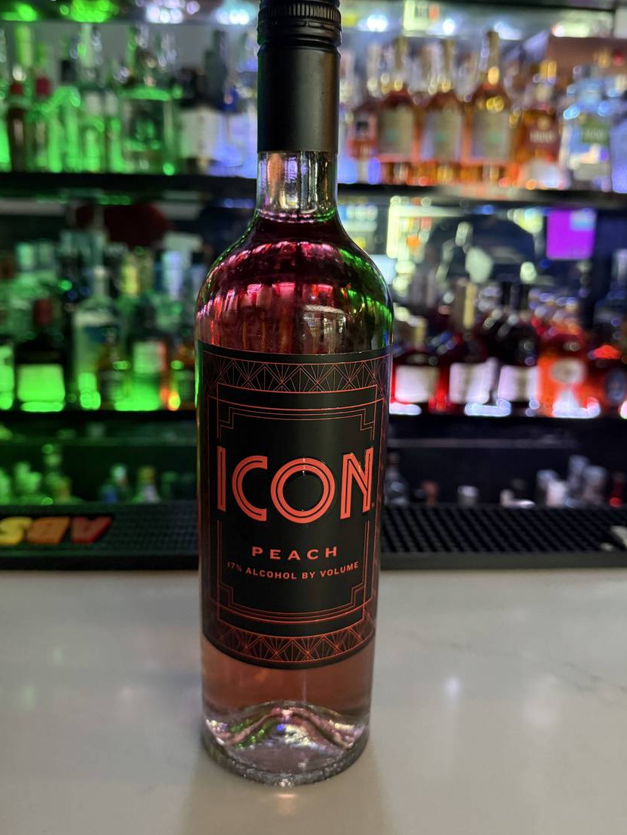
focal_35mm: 29
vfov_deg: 61.5
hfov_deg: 48.2
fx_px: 700
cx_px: 298
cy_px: 368
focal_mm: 6.76
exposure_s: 1/60
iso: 800
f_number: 1.78
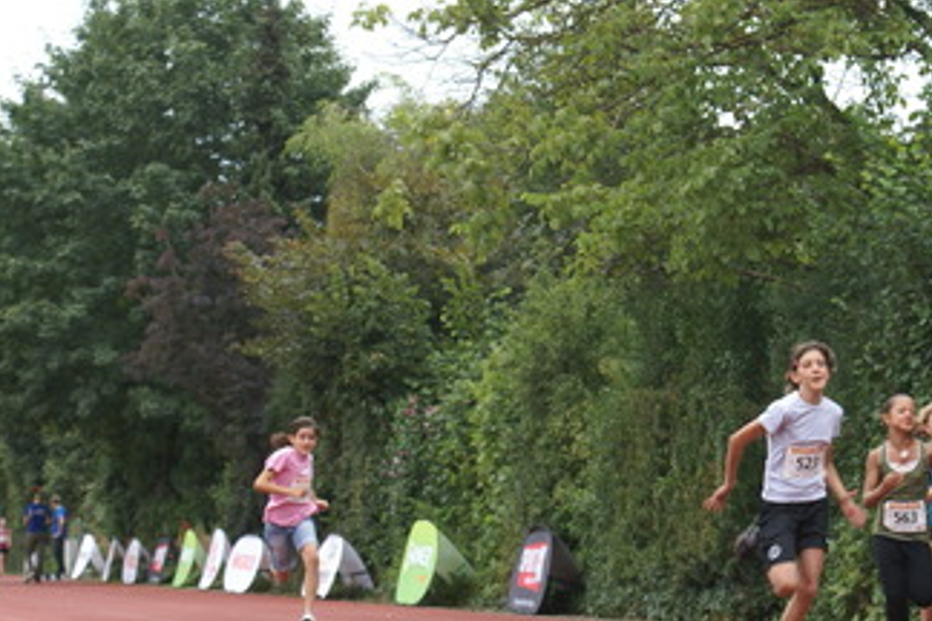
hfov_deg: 16.3
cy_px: 426
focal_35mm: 125
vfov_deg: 11.0
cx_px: 650
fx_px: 3236
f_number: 5.6
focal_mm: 50
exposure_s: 1/160
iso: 125
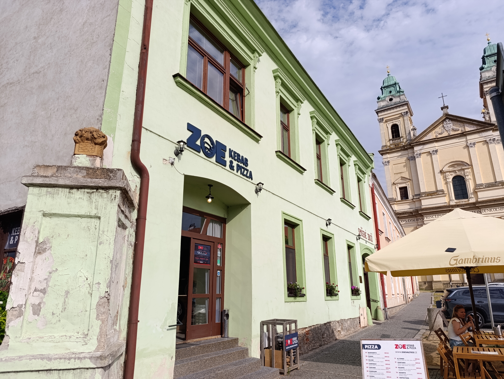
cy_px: 190
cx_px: 252
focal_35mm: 23
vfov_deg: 59.0
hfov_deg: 73.8
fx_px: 335
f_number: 1.6
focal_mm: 6.14
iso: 50
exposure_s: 1/1041
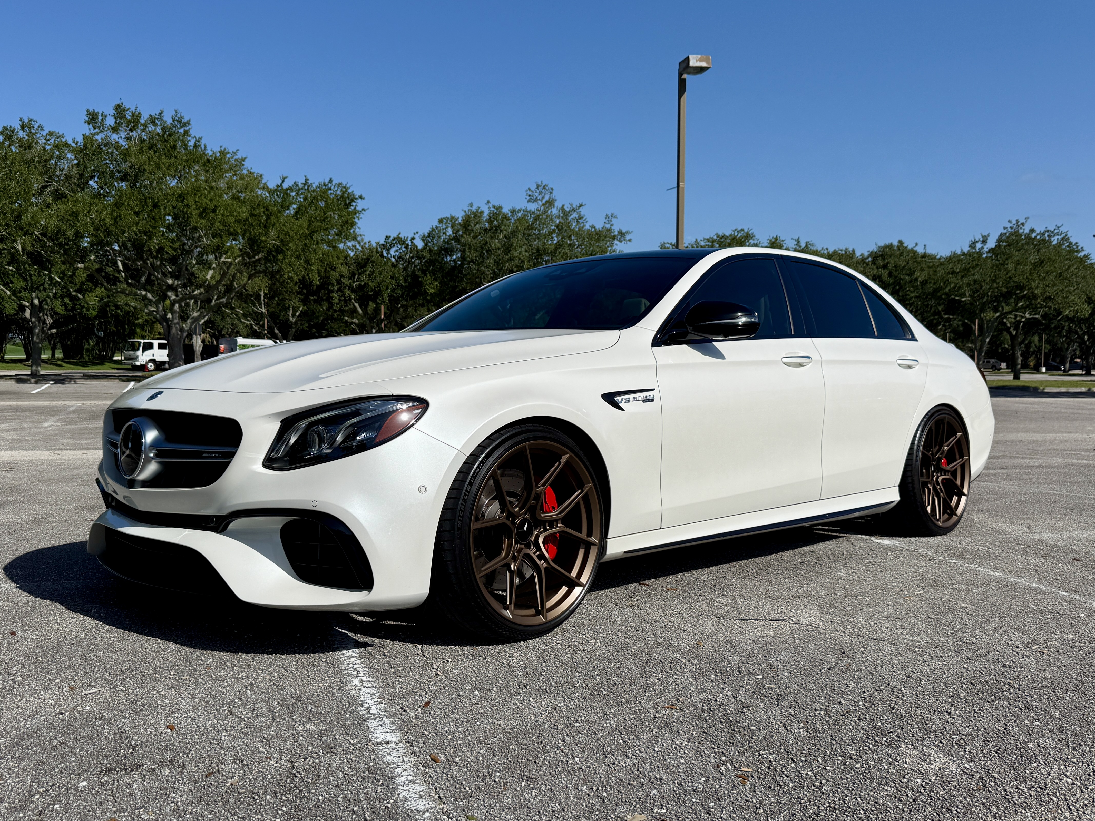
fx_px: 759
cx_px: 548
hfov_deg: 71.6
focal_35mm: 24
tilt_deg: -2.6
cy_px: 410
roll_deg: -0.8
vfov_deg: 56.8
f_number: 1.78
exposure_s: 1/9091
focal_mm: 6.76
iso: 80
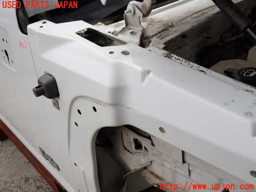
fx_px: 266
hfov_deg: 51.4
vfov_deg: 39.7
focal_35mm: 36
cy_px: 96
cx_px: 128
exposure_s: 1/640
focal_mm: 6.37
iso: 100
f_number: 3.5
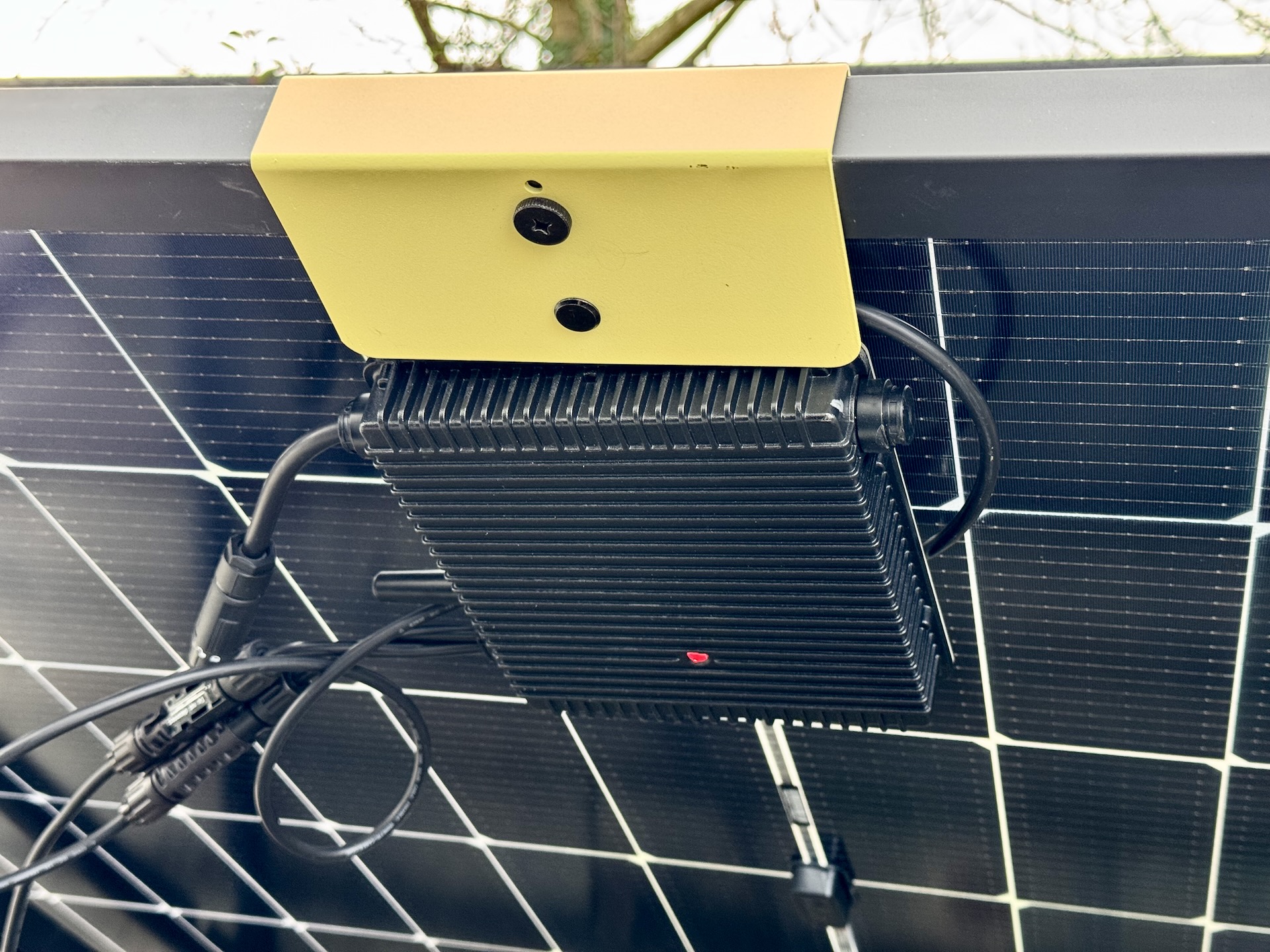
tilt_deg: -6.6
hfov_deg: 39.7
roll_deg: -0.8
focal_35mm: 48
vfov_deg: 30.3
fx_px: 1761
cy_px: 476
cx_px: 635
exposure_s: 1/70
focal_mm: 6.76
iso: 100
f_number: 1.78
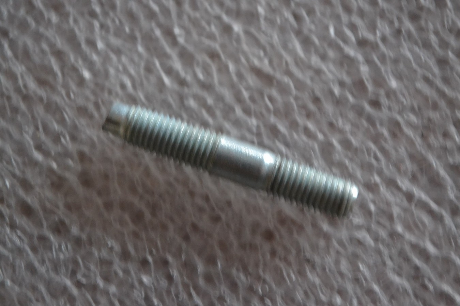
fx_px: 1054
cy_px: 153
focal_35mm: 82
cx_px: 230
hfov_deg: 24.6
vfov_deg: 16.6
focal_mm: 55
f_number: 5.6
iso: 3200
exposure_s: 1/15
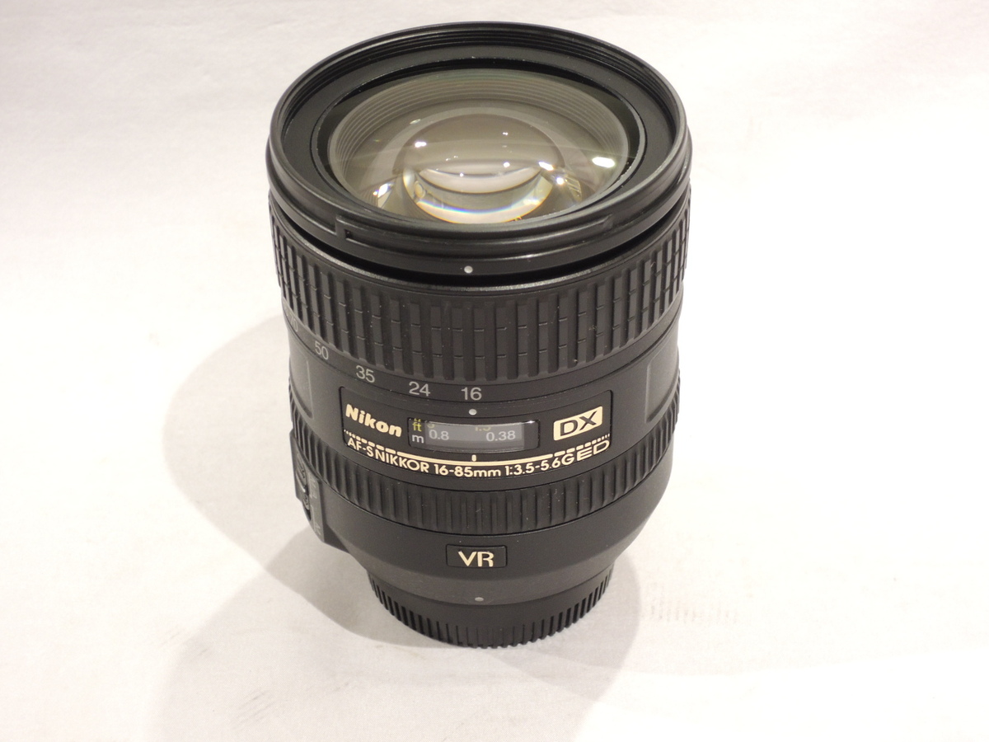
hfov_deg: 27.8
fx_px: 2000
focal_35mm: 70
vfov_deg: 21.0
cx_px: 494
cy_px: 371
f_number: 4.5
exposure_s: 1/40
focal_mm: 12.5
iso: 400
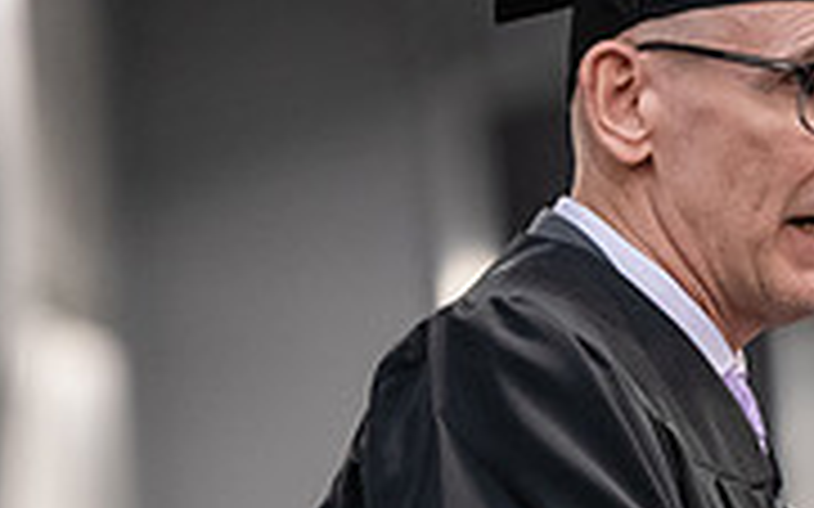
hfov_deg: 3.9
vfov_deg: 2.4
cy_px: 465
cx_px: 877
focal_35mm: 539
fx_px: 11954
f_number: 3.2
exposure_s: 1/200
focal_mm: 165
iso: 3200
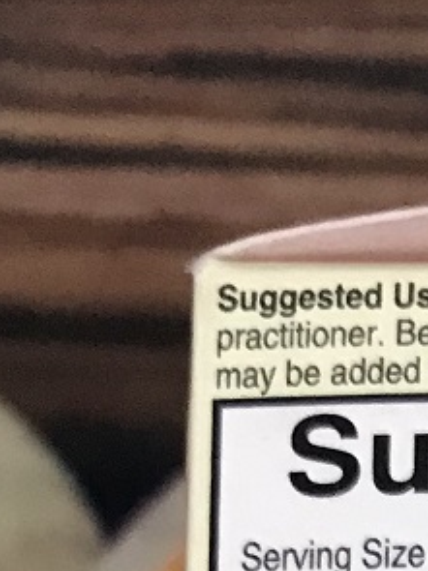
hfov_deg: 9.1
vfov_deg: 10.9
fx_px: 2524
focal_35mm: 153
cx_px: 839
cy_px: 1371
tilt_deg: -85.6
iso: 64
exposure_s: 1/17
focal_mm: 3.99
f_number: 1.8
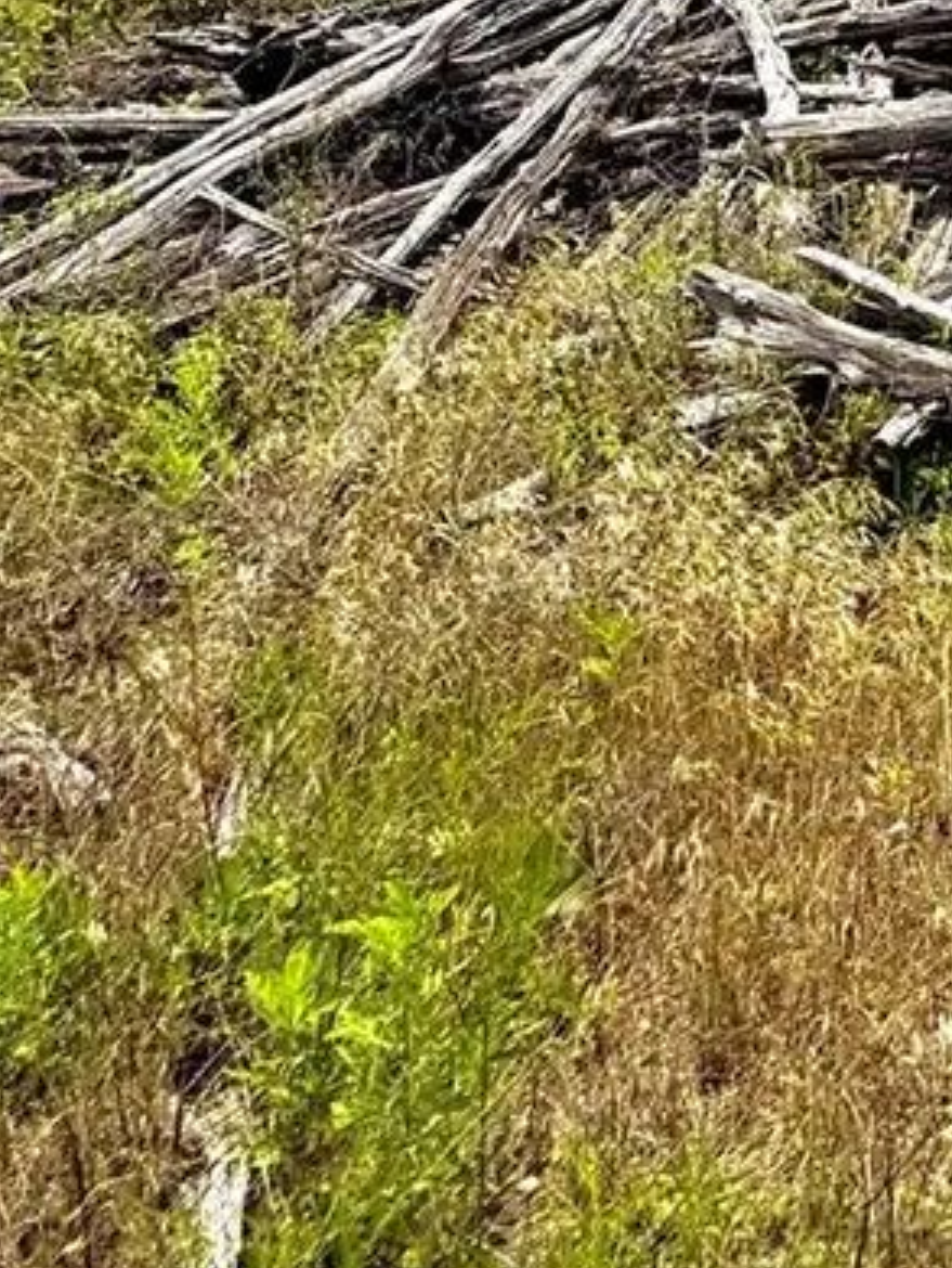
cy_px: -629
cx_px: 1657
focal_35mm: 84
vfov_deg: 20.1
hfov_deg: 15.4
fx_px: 3077
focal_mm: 6.76
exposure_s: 1/10309
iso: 80
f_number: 1.78
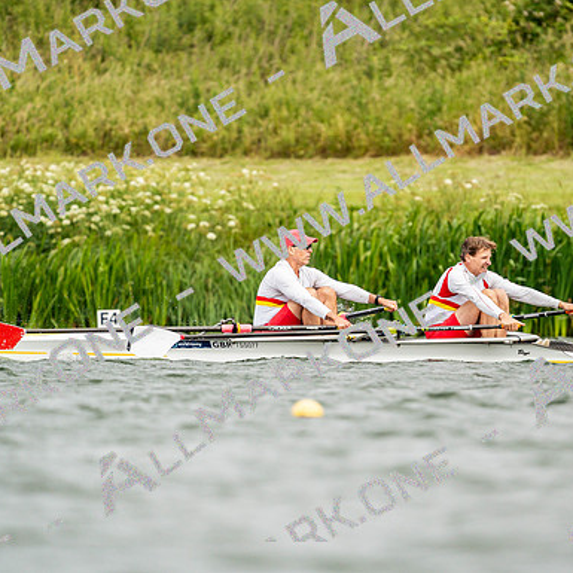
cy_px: 286
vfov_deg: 2.3
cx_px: 402
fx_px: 14402
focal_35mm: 769
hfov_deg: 2.3
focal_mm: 600
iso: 640
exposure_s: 1/2000
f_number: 6.3
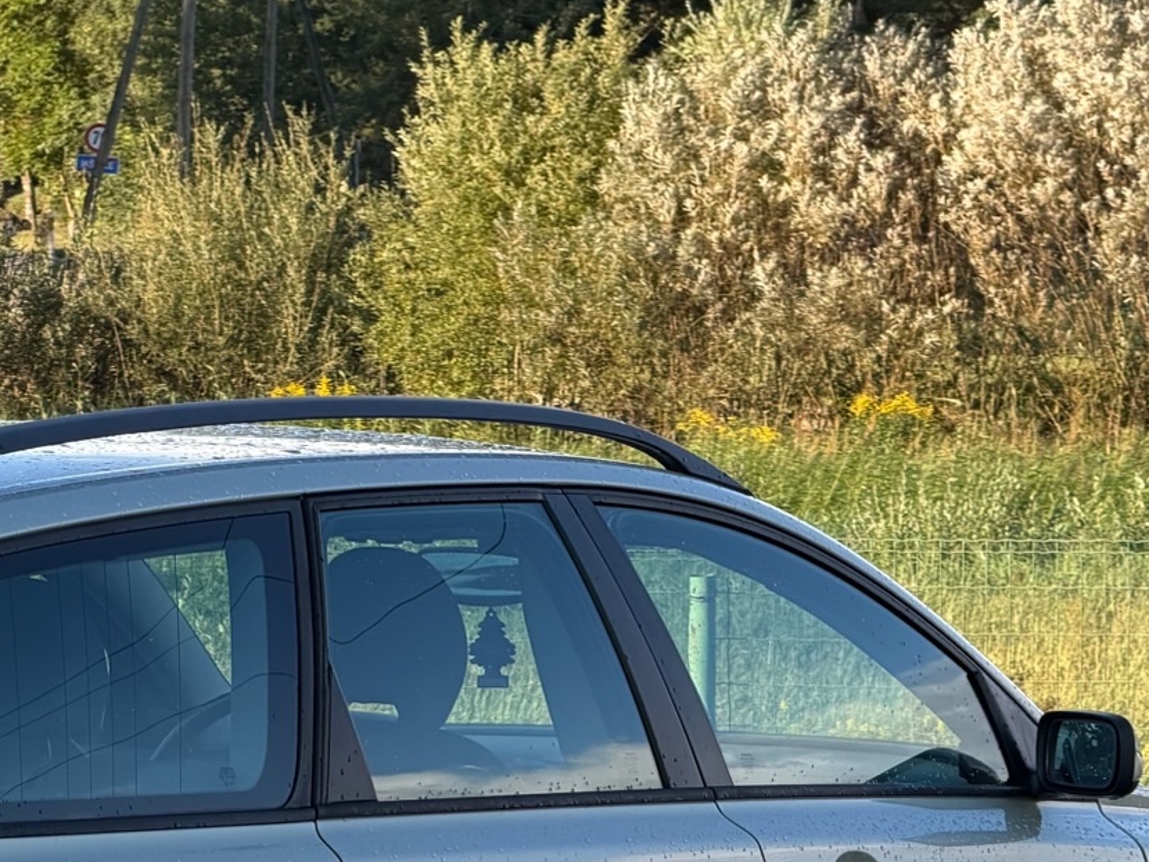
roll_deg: +0.3
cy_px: 886
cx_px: 104
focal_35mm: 247
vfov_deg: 6.0
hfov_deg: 8.0
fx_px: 8200
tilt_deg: -4.6
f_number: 2.8
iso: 50
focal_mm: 16.89
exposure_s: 1/490
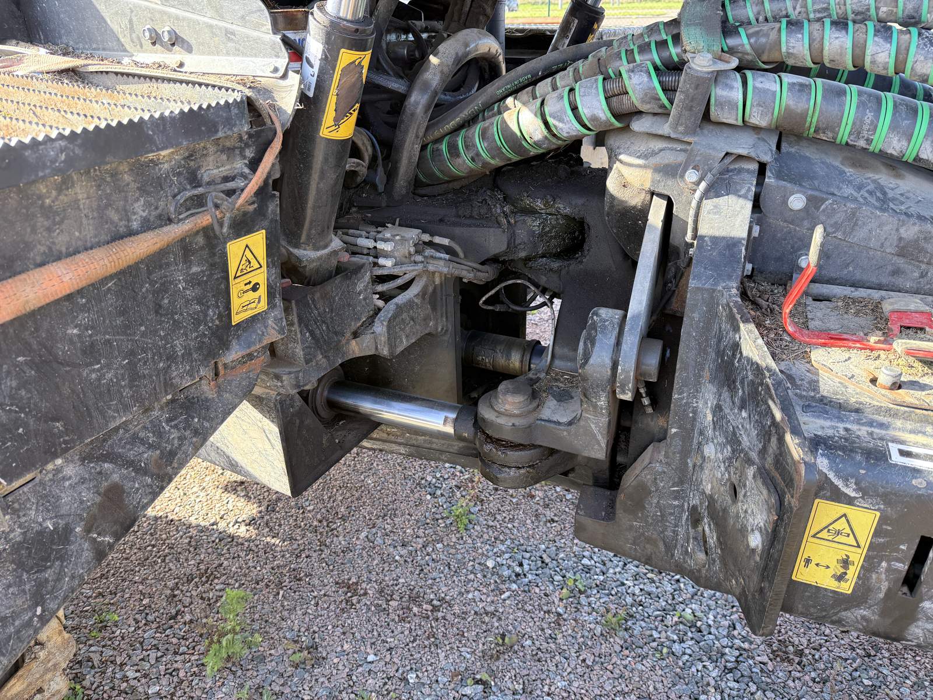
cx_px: 466
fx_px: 647
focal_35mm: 24
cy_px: 350
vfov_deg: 56.8
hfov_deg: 71.6
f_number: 1.78
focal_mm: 6.76
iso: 125
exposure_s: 1/243
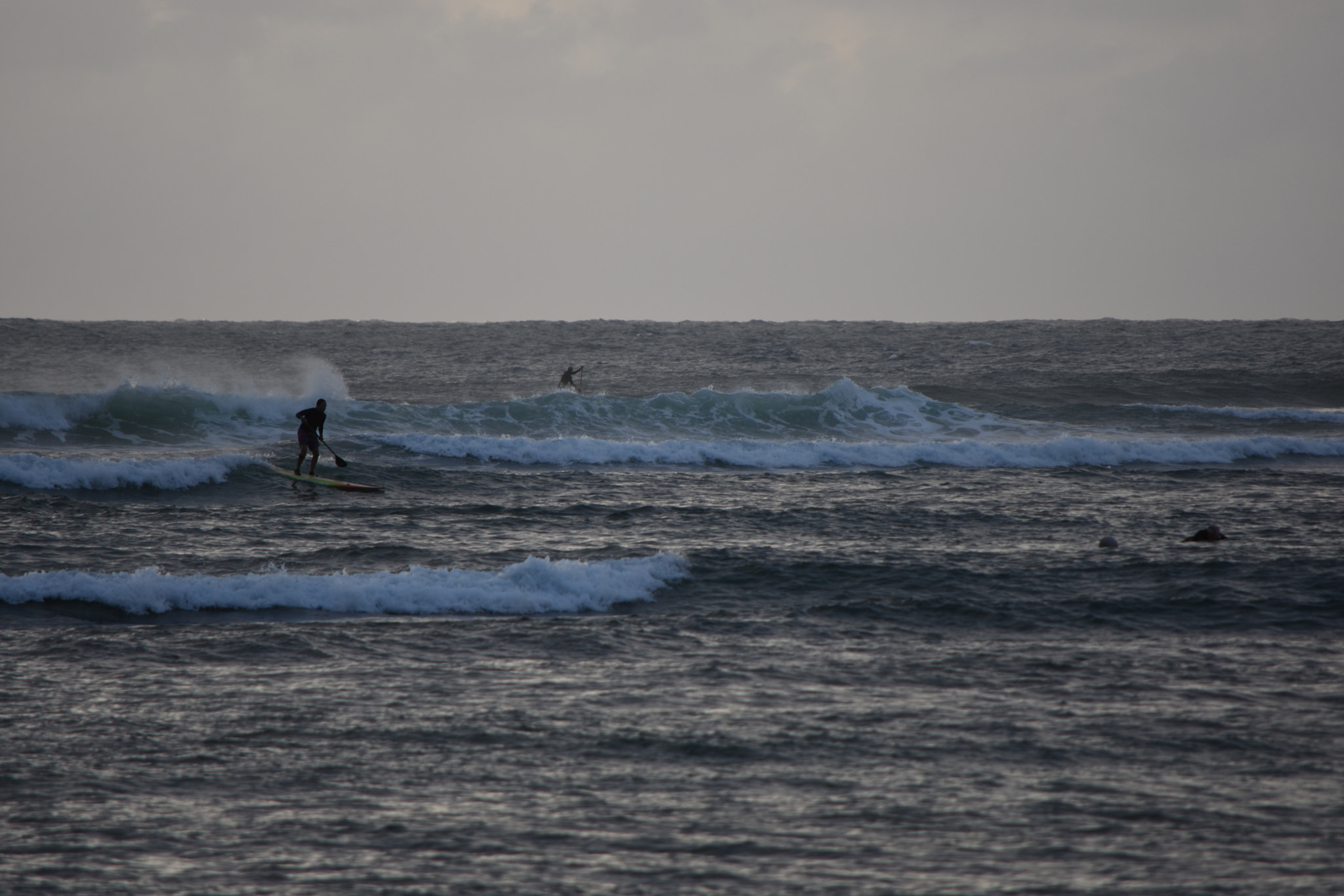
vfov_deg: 3.1
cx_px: 672
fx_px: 16797
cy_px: 448
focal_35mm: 450
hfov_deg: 4.6
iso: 100
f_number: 5.6
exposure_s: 1/160
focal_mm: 300
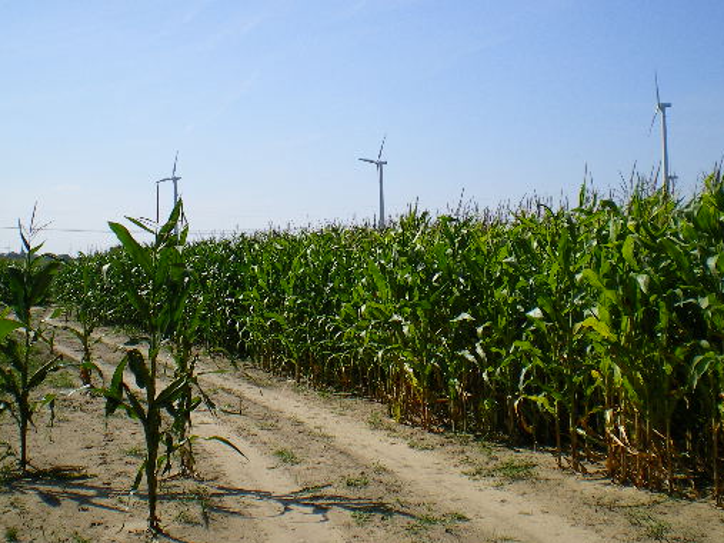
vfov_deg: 30.2
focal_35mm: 48
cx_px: 354
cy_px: 217
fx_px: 1004
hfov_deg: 39.7
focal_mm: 6.3
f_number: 4.6
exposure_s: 1/500
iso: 64
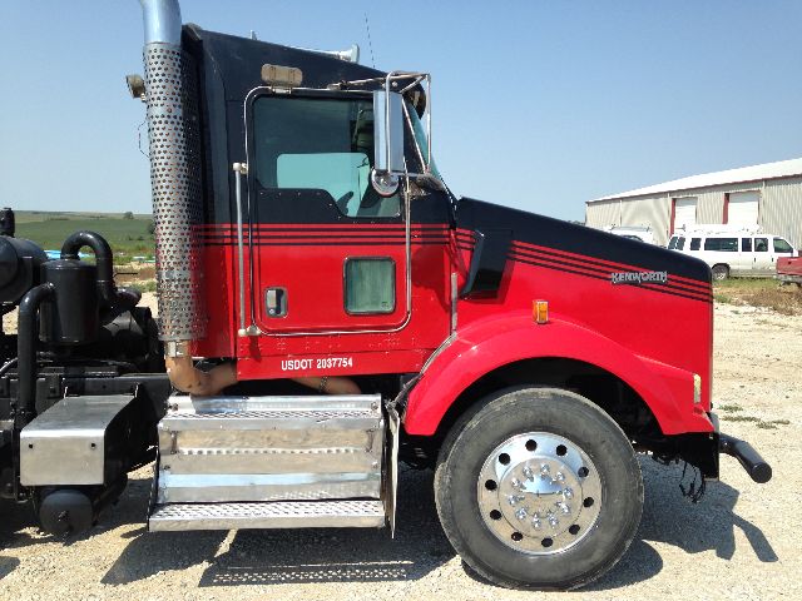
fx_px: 765
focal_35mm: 33
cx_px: 401
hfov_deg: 55.4
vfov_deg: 42.9
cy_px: 300
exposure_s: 1/1130
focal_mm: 4.12
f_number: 2.4
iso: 50
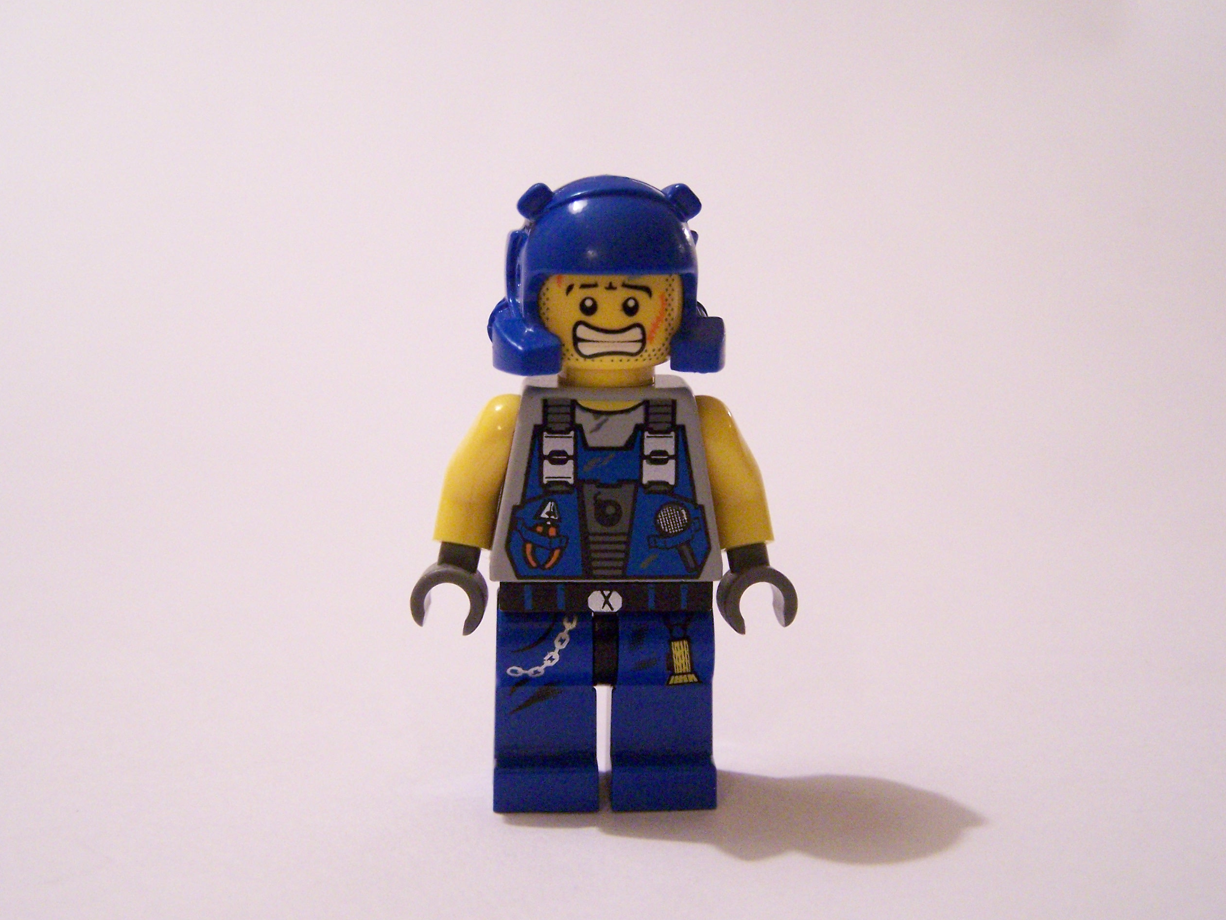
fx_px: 1736
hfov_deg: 38.9
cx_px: 614
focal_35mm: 49
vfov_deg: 29.7
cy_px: 469
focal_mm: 8
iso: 400
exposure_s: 1/15
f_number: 3
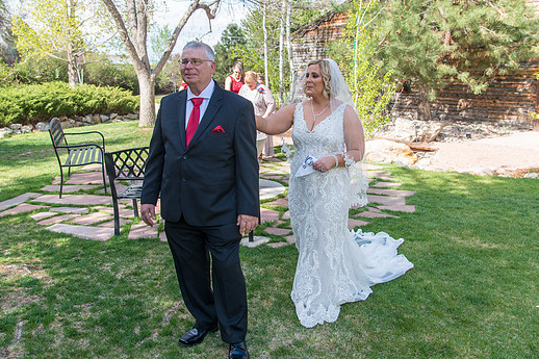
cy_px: 160
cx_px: 263
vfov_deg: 38.8
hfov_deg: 55.8
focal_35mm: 34
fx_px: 509
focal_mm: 24
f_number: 5
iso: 200
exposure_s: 1/400
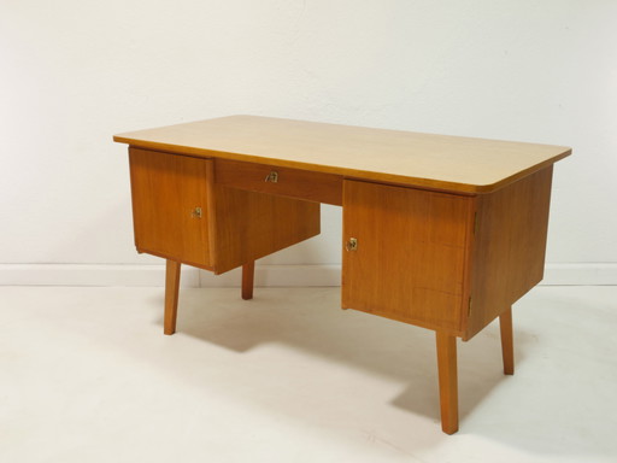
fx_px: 713
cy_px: 232
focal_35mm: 40
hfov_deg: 46.8
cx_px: 308
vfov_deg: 36.0
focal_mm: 20
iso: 200
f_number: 22
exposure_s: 1/2
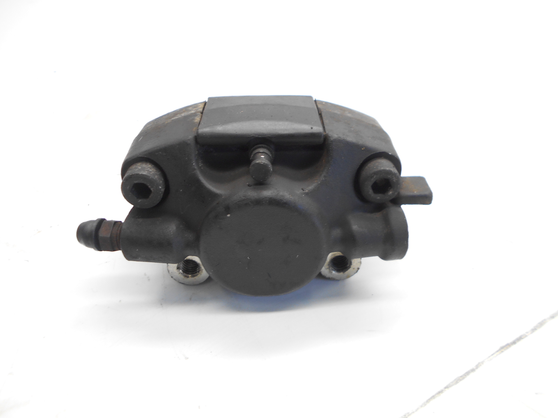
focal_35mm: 26
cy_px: 209
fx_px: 419
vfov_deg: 53.1
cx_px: 279
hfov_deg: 67.3
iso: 110
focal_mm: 4.6
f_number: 3.2
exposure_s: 1/30
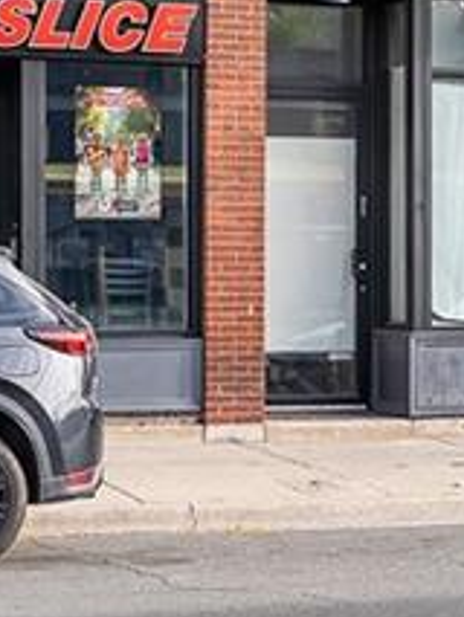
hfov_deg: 10.9
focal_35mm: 134
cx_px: 502
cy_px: -364
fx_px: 2392
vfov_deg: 13.7
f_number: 7.1
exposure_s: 1/400
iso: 400
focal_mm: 29
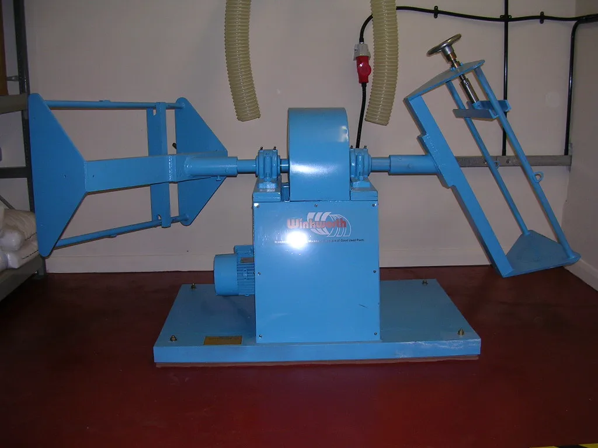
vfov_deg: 37.7
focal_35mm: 38
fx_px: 656
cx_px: 299
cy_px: 224
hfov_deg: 49.0
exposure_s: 1/60.1
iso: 50
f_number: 2.8
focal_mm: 5.8
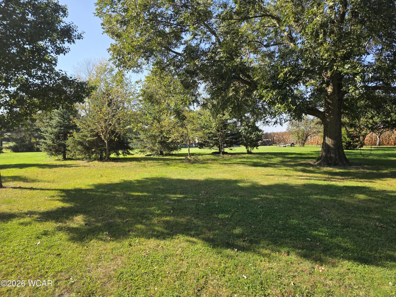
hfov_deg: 73.9
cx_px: 198
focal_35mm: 23
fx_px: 263
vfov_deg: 58.9
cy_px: 148
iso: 80
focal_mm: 6.3
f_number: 1.7
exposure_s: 1/2204
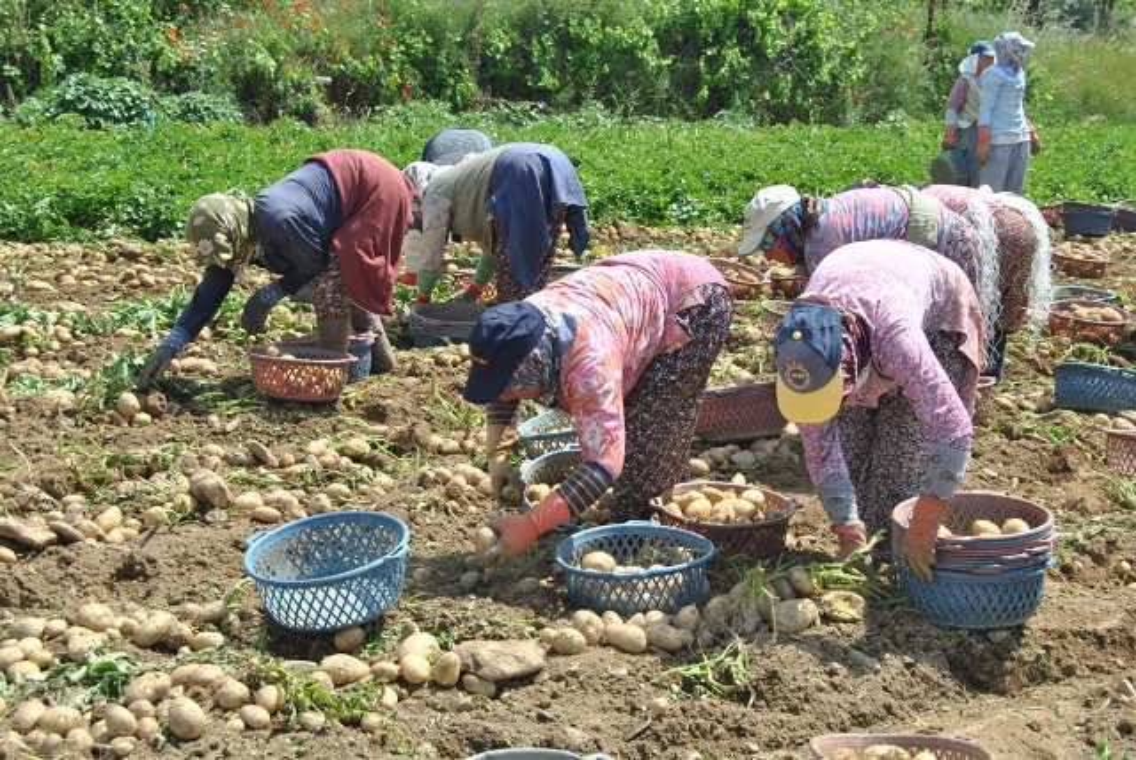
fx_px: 1800
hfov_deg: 35.0
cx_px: 568
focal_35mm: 57
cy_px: 380
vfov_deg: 23.8
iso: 100
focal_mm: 38
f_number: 8
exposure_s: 1/125
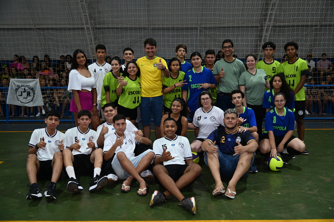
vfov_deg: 41.1
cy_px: 111
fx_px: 297
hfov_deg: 58.7
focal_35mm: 32
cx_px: 167
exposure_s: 1/125
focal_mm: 32
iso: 3200
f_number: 4
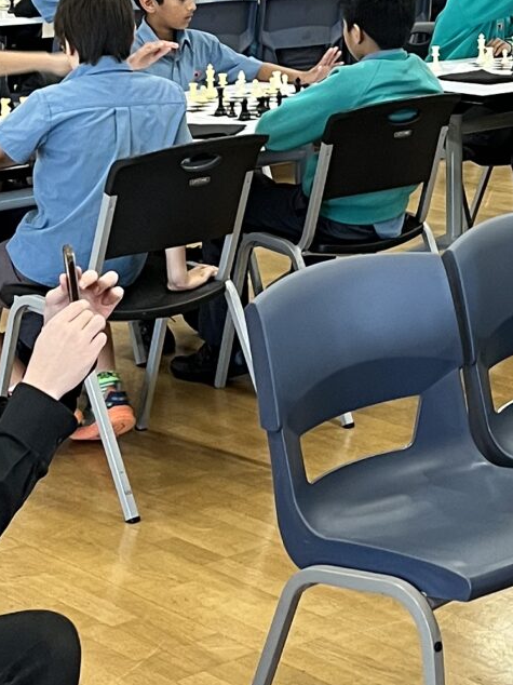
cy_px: -25
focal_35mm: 105
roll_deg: +1.0
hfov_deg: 13.7
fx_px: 2076
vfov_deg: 18.2
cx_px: 599
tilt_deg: -5.6
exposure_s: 1/50
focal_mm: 5.1
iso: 100
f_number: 1.6
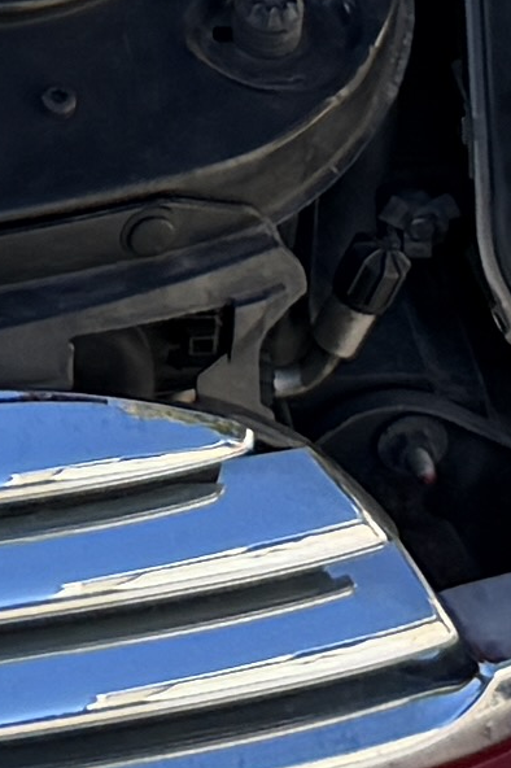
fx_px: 5137
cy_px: -1158
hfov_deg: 5.5
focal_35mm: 241
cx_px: -693
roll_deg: -2.2
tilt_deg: -25.0
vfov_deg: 7.8
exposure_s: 1/1585
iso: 80
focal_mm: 6.76
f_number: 1.78
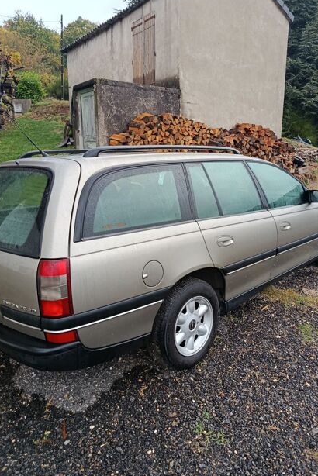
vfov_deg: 69.3
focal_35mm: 26
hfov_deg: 49.6
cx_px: 168
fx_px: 344
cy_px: 229
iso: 339
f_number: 1.7
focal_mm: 5.24
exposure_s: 1/100
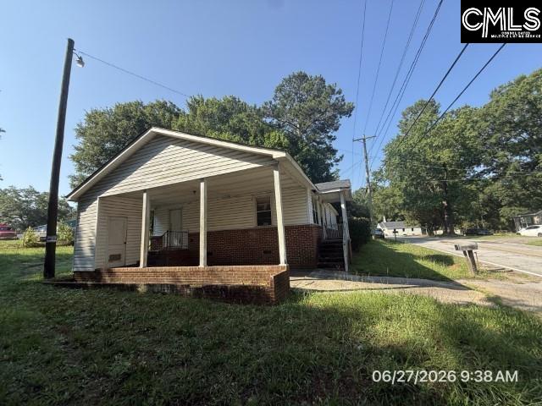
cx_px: 271
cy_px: 203
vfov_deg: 85.7
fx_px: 219
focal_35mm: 14
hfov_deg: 102.1
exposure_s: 1/607
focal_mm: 2.22
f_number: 2.2
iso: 50
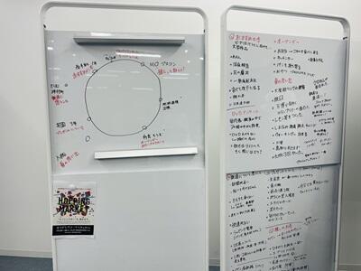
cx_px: 180
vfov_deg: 53.1
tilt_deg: -6.6
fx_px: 271
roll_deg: +0.9
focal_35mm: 26
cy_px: 136
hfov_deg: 67.3
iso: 50
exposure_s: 1/120
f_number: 1.5
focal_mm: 5.7
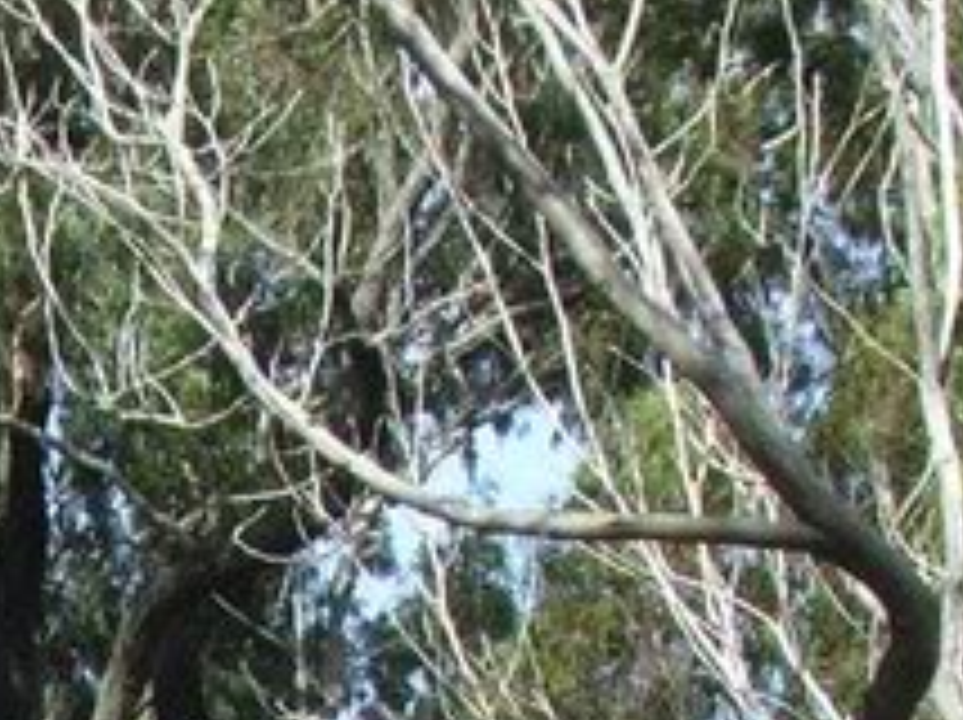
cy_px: 1719
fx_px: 5057
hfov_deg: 10.6
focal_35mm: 182
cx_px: -320
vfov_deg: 7.6
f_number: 4.3
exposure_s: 1/500
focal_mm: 6.2
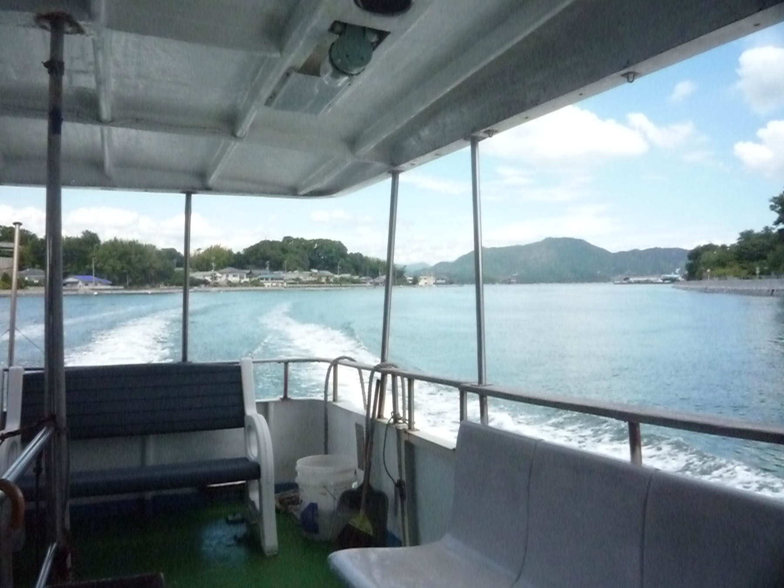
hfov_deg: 60.0
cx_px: 392
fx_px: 679
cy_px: 294
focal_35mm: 30
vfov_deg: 46.8
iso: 1600
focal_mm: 5.2
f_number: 8
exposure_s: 1/2000
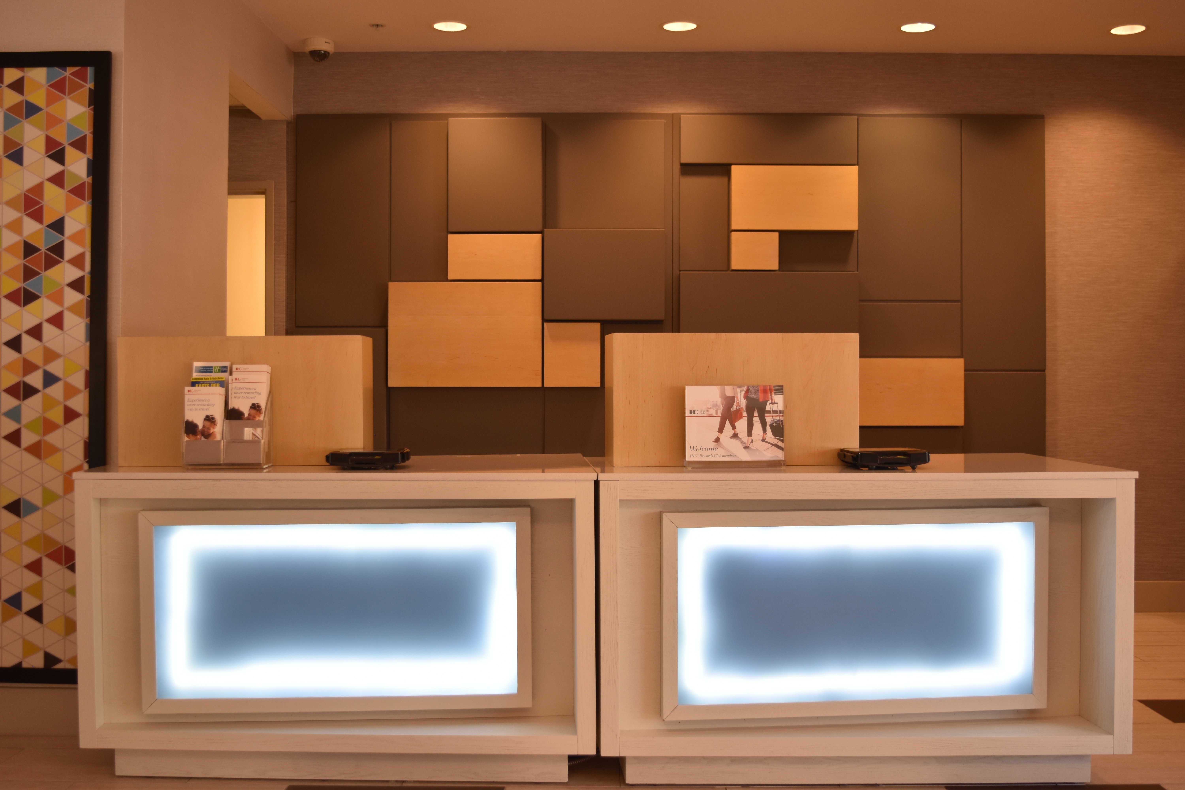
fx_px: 1234
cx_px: 592
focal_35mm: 38
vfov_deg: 35.5
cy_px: 395
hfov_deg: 51.3
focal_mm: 25
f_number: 4
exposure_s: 1/60
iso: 400
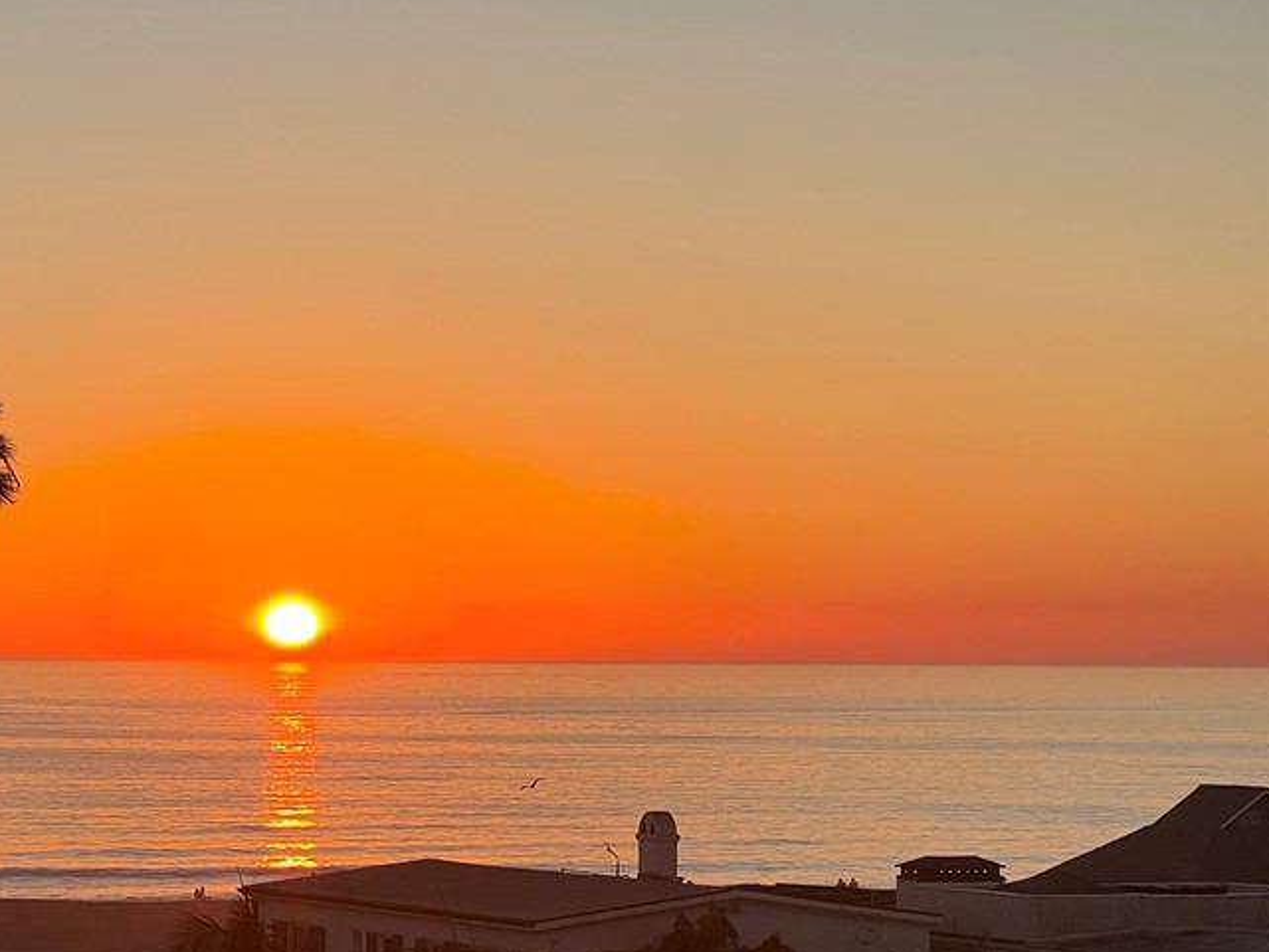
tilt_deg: +0.4
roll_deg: +0.0
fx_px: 4510
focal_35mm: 123
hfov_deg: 15.9
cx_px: 269
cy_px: 647
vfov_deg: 12.0
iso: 32
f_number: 2.8
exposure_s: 1/363
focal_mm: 9
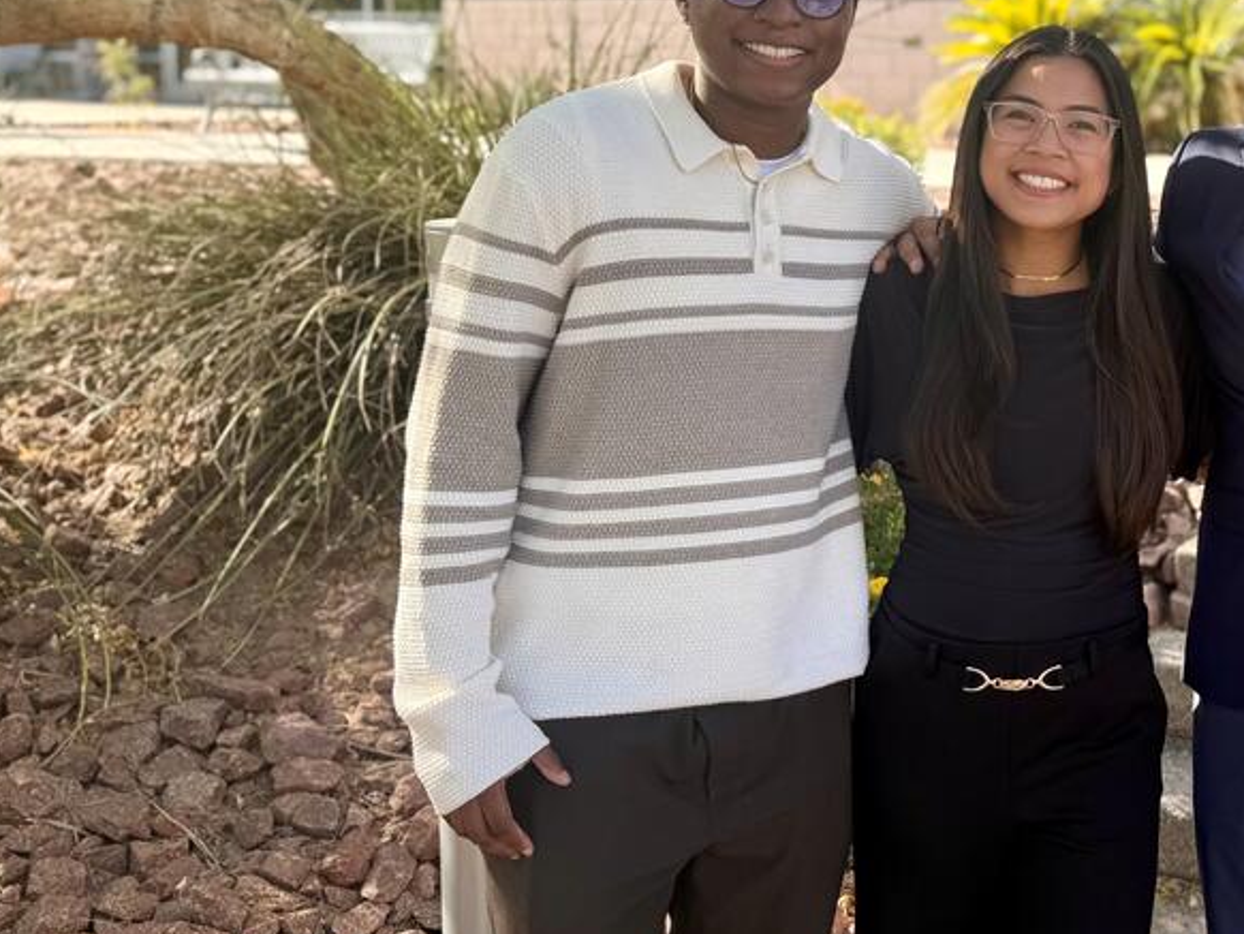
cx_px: 1203
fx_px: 1690
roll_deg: -1.2
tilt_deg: -5.1
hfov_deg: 36.8
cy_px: 268
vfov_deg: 30.5
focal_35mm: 47
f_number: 1.78
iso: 80
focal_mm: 6.76
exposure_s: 1/689
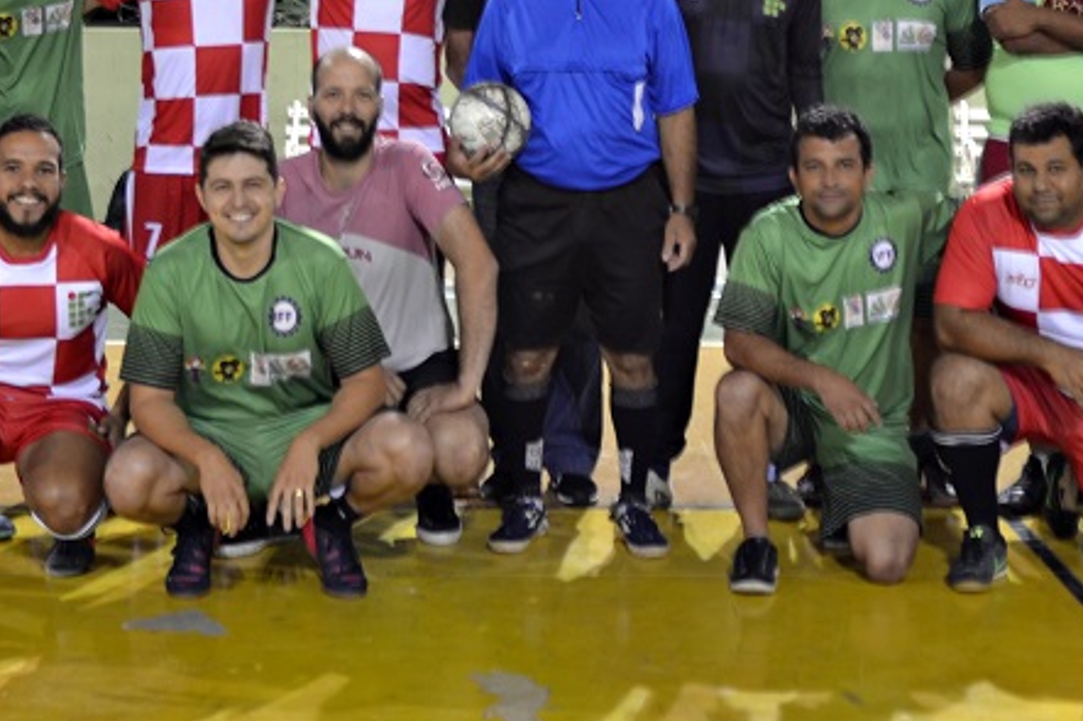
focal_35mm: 70
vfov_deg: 19.3
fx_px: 2105
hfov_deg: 28.8
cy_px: 196
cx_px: 611
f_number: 2.8
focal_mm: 23
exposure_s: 1/5
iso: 200
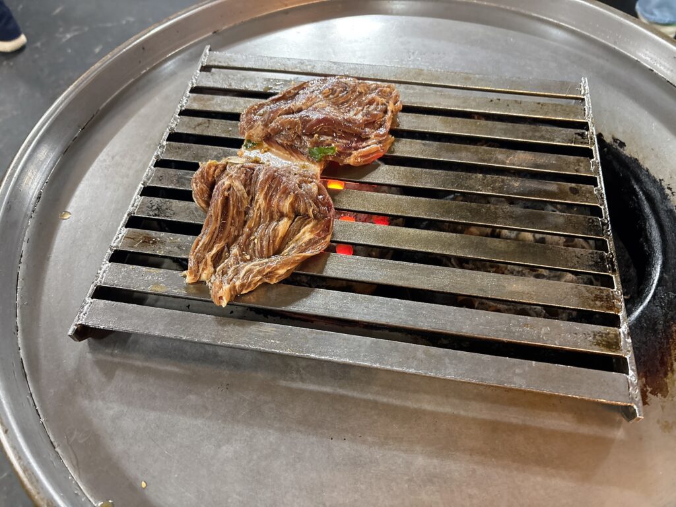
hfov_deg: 67.3
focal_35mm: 26
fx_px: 508
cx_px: 338
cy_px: 254
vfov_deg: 53.1
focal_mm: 5.96
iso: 500
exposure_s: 1/30
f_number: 1.6
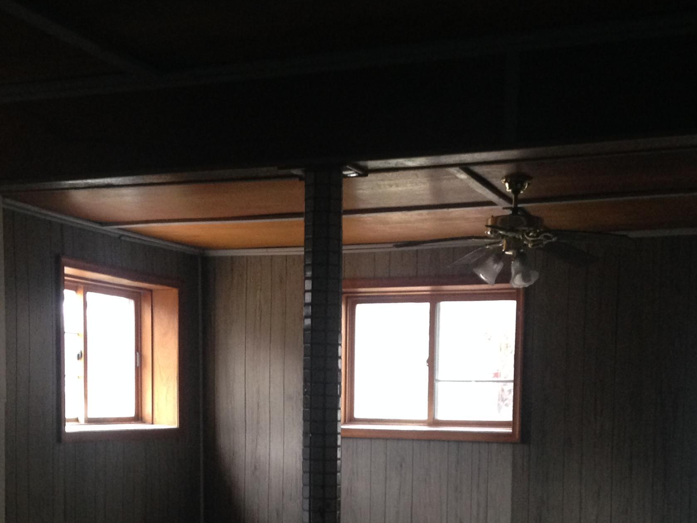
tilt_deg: -3.5
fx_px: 1188
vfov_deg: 24.2
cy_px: 458
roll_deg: -1.0
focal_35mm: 59
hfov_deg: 32.7
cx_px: 344
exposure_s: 1/20
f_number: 2.4
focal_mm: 4.12
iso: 250
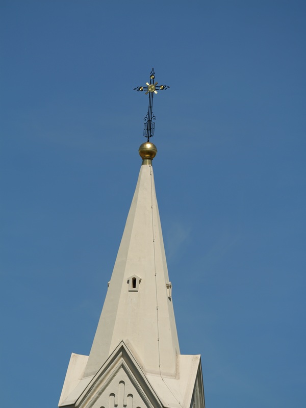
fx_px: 3536
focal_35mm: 300
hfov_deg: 5.0
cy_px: 204
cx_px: 153
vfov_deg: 6.6
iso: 100
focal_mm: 150
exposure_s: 1/800
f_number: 6.3
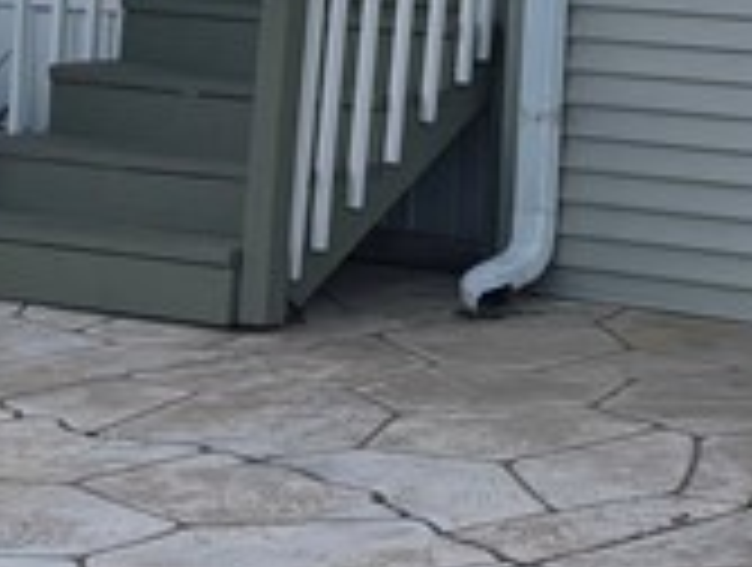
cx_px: 955
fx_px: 3462
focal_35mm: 159
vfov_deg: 8.7
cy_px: -706
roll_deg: -2.7
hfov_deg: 12.1
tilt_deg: +6.9
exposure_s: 1/5618
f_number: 1.6
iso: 50
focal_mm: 5.96
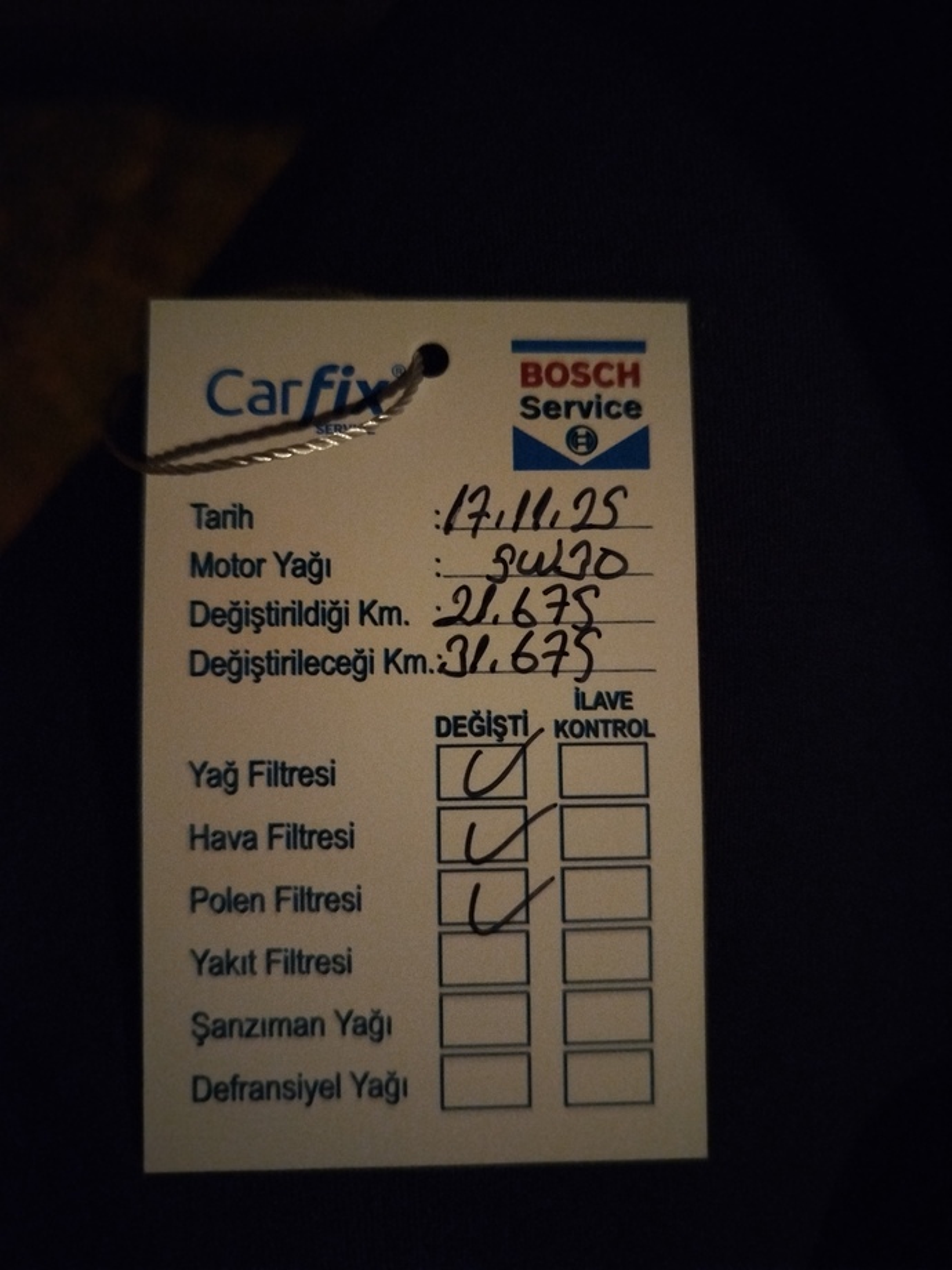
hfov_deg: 56.8
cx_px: 476
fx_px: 880
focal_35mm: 24
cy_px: 635
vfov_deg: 71.6
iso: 6400
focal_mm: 5.31
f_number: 1.7
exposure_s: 1/10
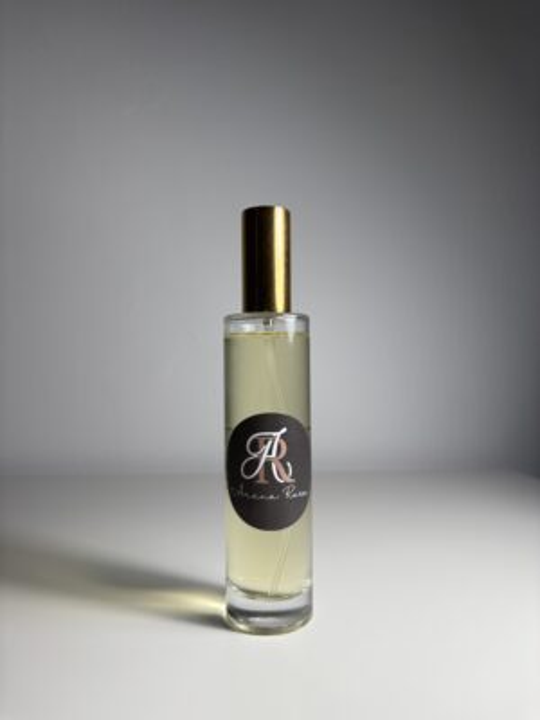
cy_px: 360
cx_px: 270
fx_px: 541
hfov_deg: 53.1
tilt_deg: +0.8
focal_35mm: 26
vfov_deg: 67.3
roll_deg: +0.1
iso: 50
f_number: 1.6
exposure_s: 1/290
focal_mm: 5.96
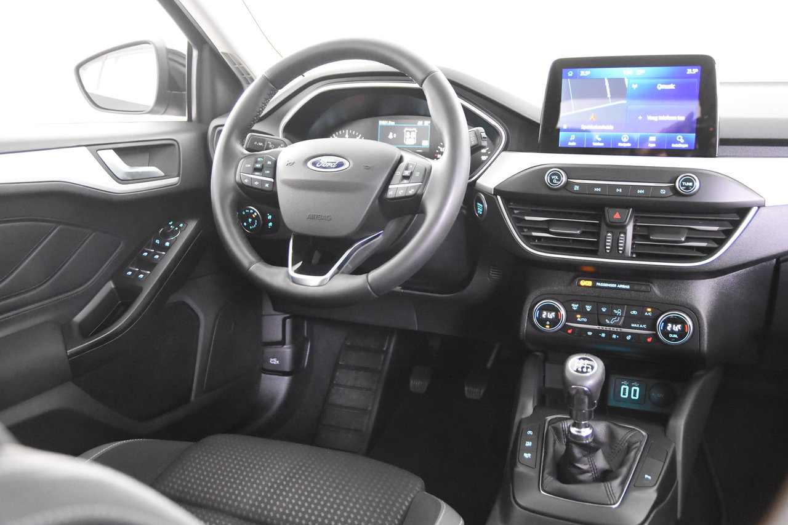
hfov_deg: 53.1
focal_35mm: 36
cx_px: 394
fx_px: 788
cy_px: 262
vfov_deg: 36.9
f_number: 3
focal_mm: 24
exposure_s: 1/40
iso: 9000
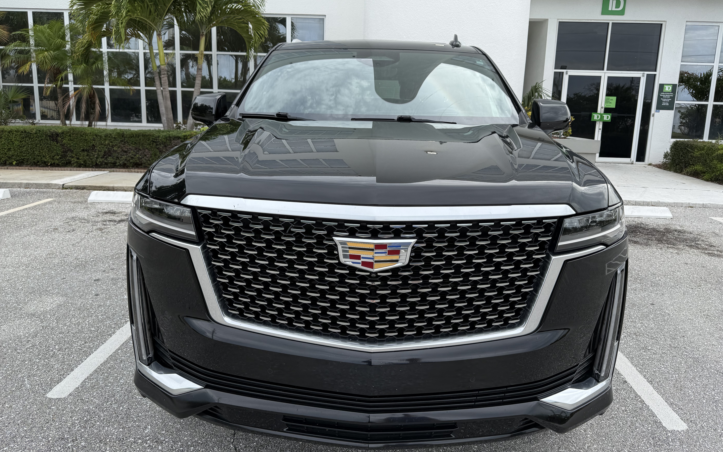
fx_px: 512
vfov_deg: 47.6
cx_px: 357
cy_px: 209
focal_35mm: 26
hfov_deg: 70.4
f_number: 1.8
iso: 80
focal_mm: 6.8
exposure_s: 1/1653
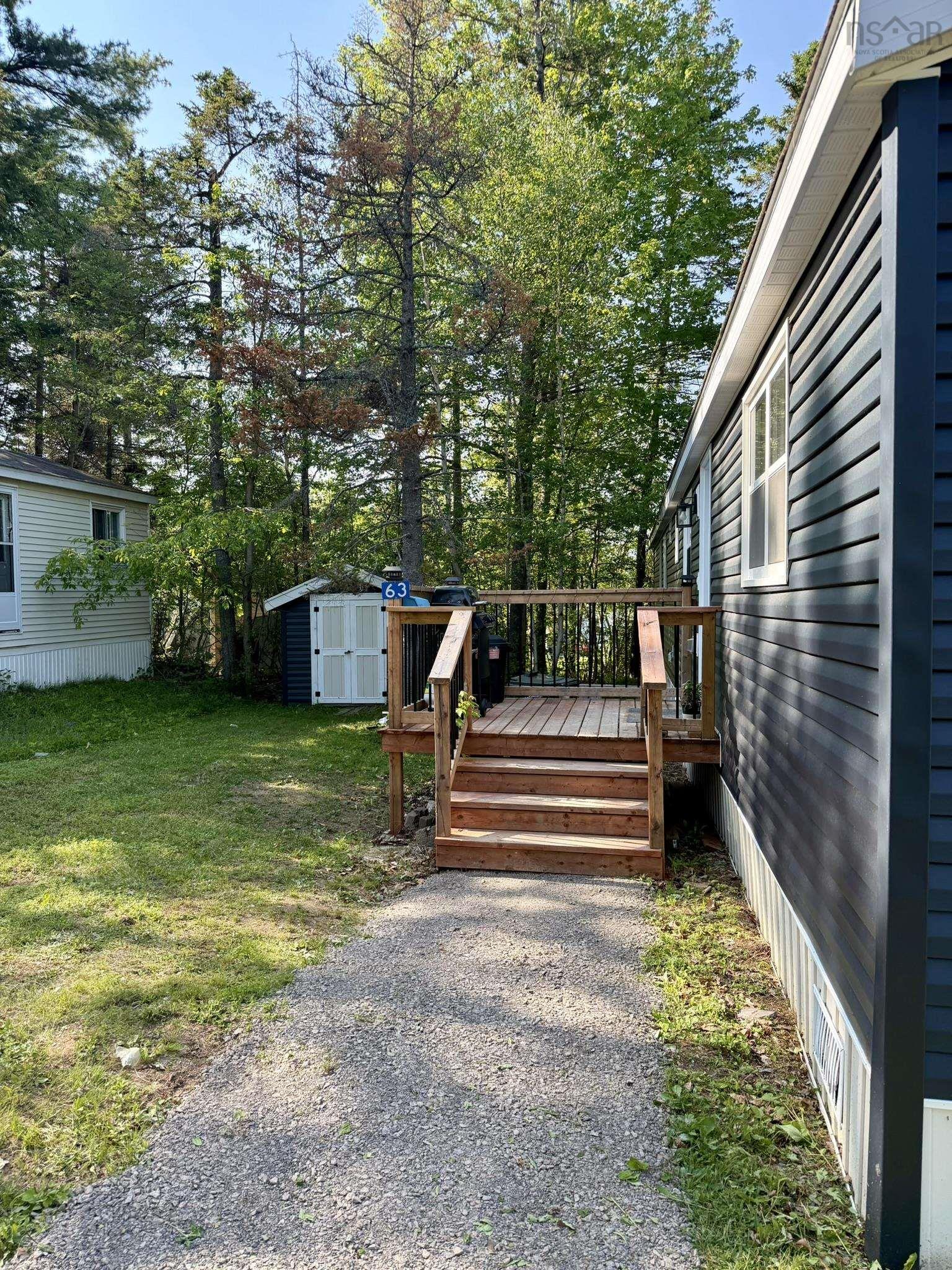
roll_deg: +0.2
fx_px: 880
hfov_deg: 56.8
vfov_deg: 71.6
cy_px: 635
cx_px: 476
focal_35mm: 24
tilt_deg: -2.2
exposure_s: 1/1075
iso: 100
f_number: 1.78
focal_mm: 6.76
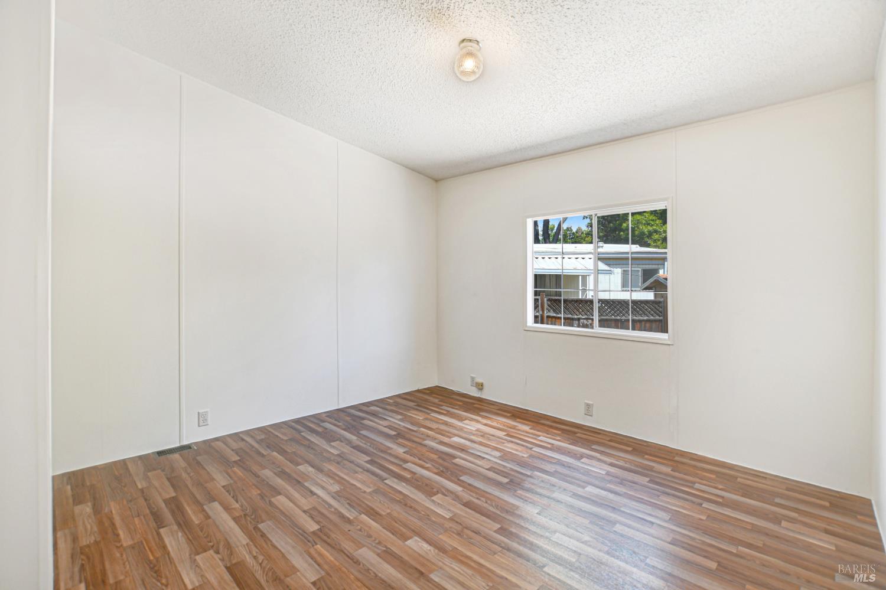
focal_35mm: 15
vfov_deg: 77.3
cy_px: 295
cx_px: 443
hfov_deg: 100.4
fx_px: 369
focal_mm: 10
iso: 100
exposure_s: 1/100
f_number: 5
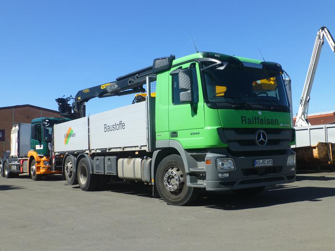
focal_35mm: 39
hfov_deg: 47.9
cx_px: 168
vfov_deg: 36.8
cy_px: 126
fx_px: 377
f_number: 3.9
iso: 100
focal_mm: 6.9
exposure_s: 1/800
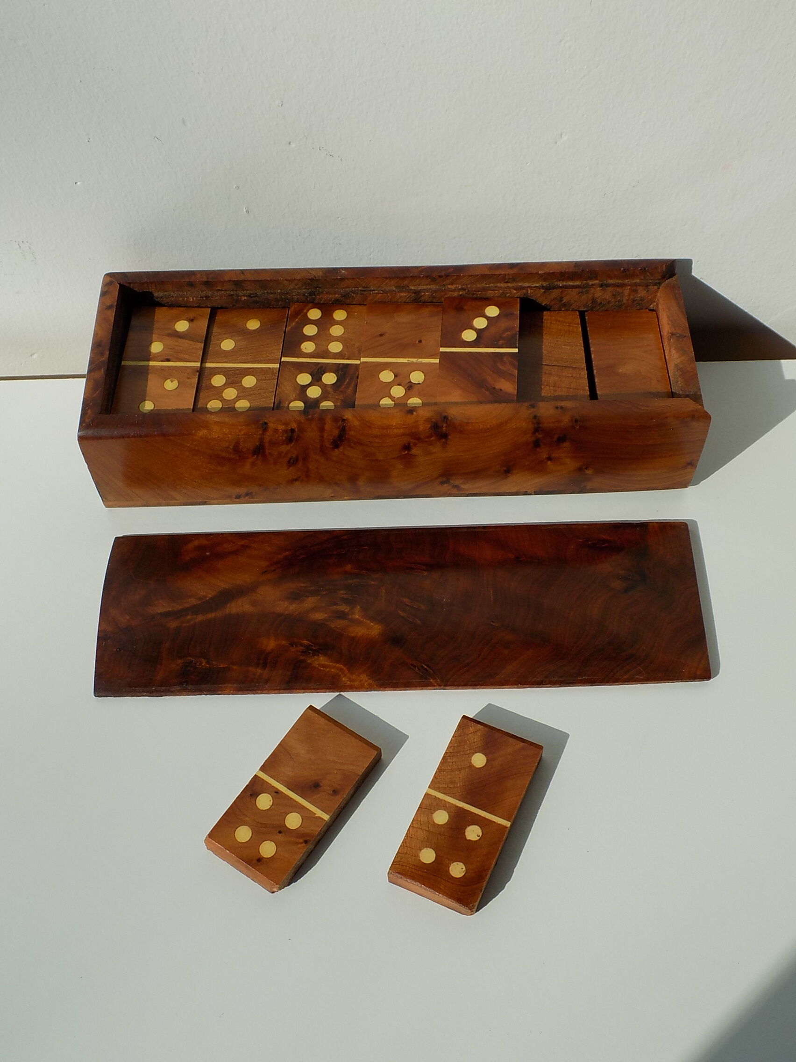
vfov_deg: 50.1
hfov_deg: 38.7
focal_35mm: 37
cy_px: 531
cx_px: 398
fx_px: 1134
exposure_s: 1/320
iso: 80
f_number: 3.5
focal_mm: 6.6
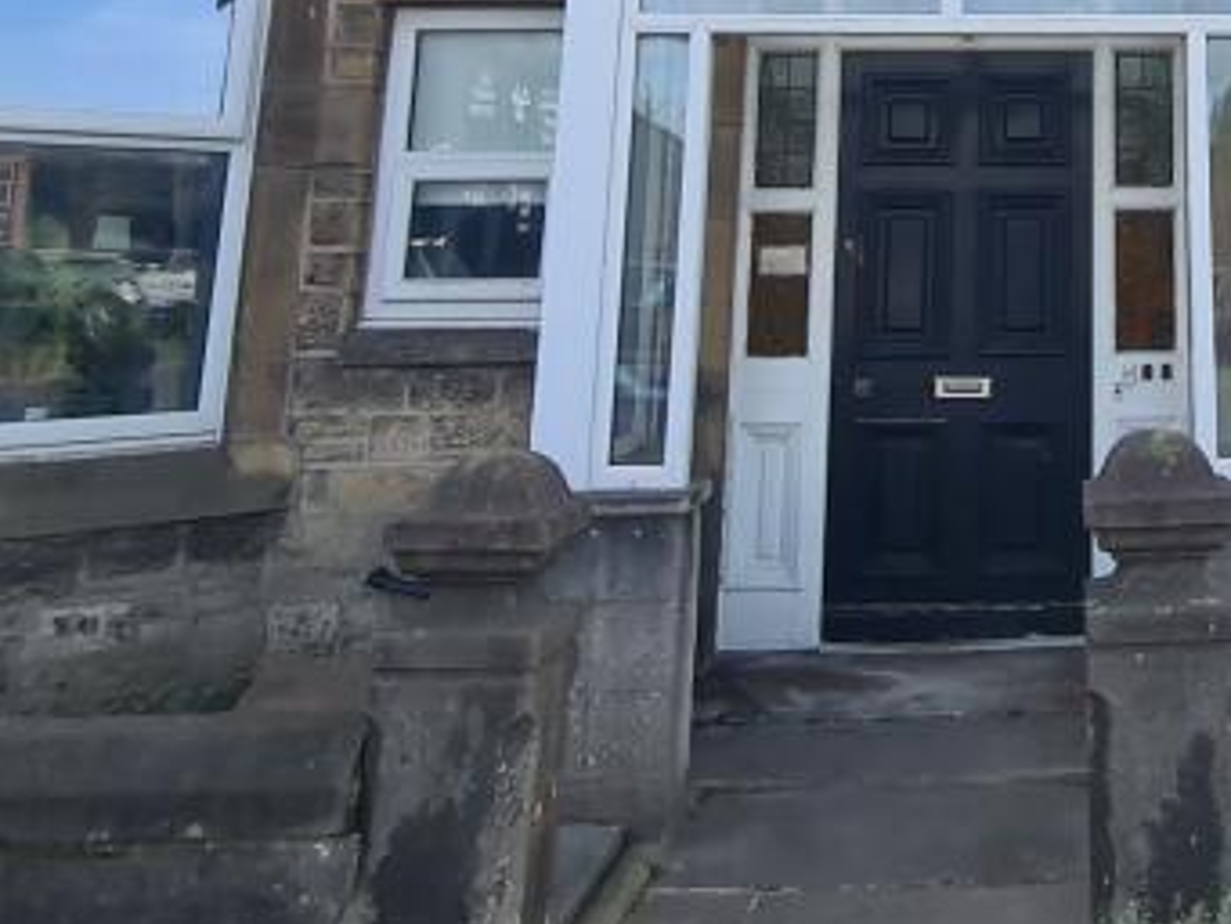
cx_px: 1094
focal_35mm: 39
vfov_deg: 32.3
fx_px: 1387
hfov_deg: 43.9
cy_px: -97
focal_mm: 2.2
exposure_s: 1/598
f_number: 2.2
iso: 50
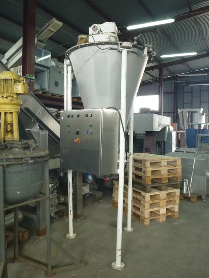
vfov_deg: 63.4
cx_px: 104
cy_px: 139
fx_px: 225
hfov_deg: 49.8
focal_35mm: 28
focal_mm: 4.9
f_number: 3.3
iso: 320
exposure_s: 1/60
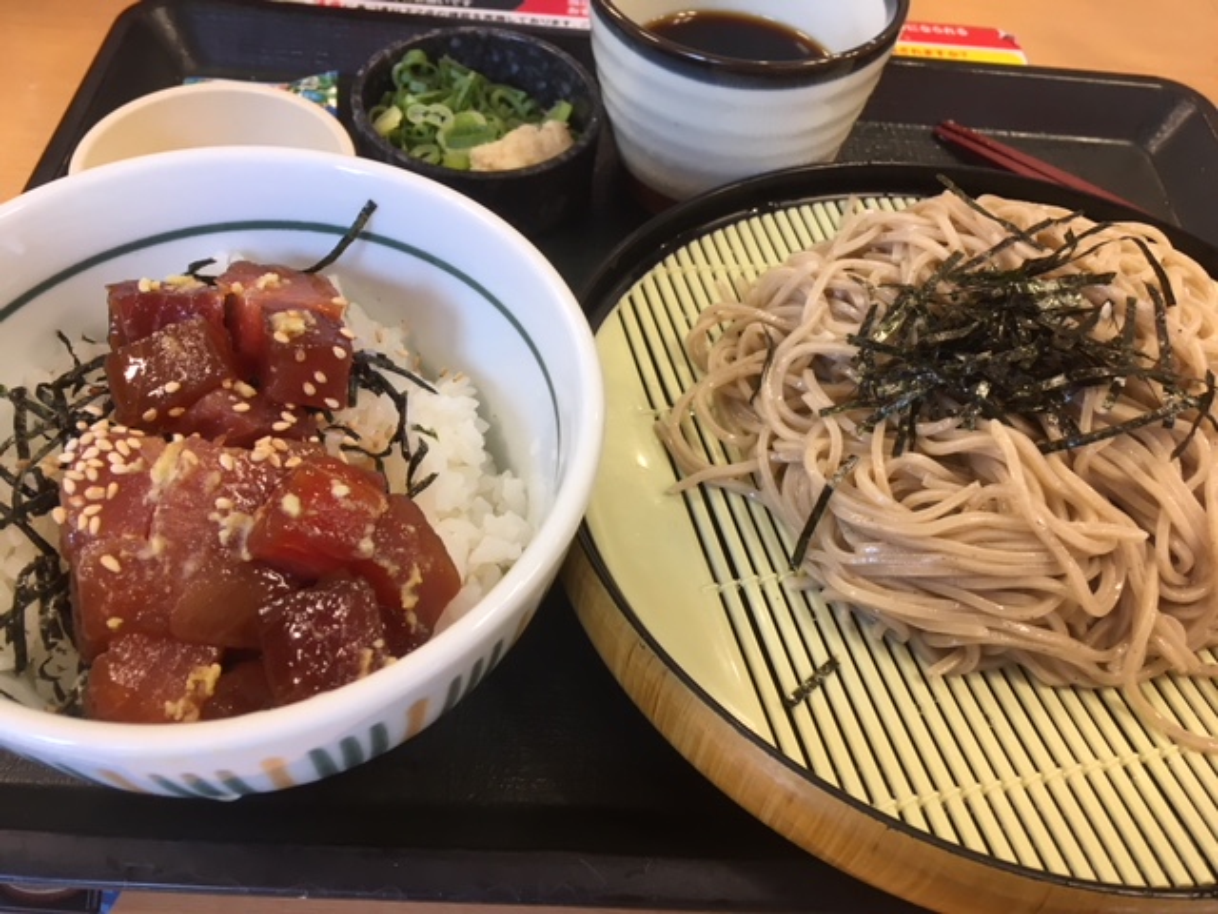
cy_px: 457
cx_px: 609
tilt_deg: -50.5
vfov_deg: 48.2
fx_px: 1020
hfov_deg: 61.7
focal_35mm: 29
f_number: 2.2
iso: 32
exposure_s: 1/40
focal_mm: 4.15
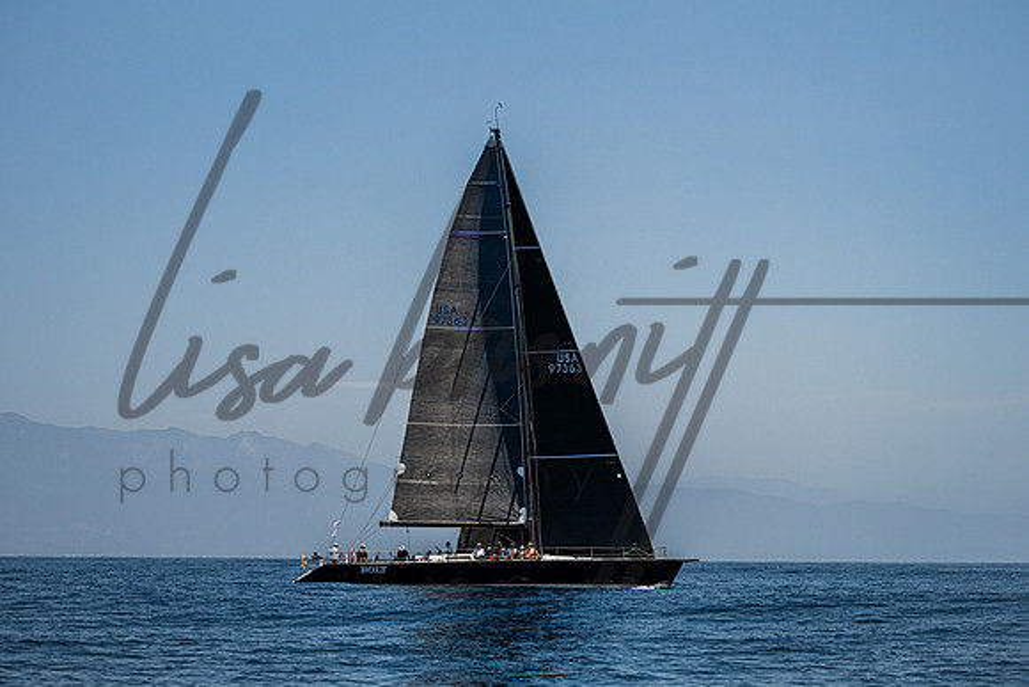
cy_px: 281
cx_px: 514
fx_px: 2367
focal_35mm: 83
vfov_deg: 16.5
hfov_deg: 24.5
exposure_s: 1/6400
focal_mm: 70
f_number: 5
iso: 200
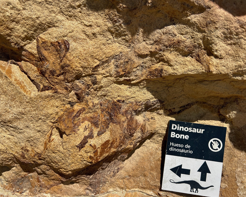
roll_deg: +0.9
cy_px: 99
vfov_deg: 51.5
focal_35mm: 28
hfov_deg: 62.2
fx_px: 204
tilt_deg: -34.8
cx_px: 115
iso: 50
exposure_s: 1/6993
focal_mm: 5.7
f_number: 1.5
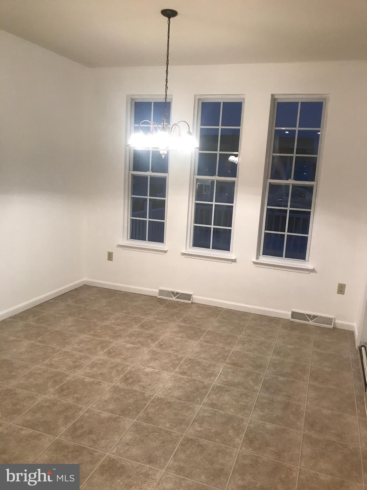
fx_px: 396
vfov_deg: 63.4
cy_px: 245
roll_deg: -2.7
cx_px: 184
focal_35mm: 28
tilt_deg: -8.3
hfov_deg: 49.7
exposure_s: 1/15
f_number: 1.8
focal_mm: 3.99
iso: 40
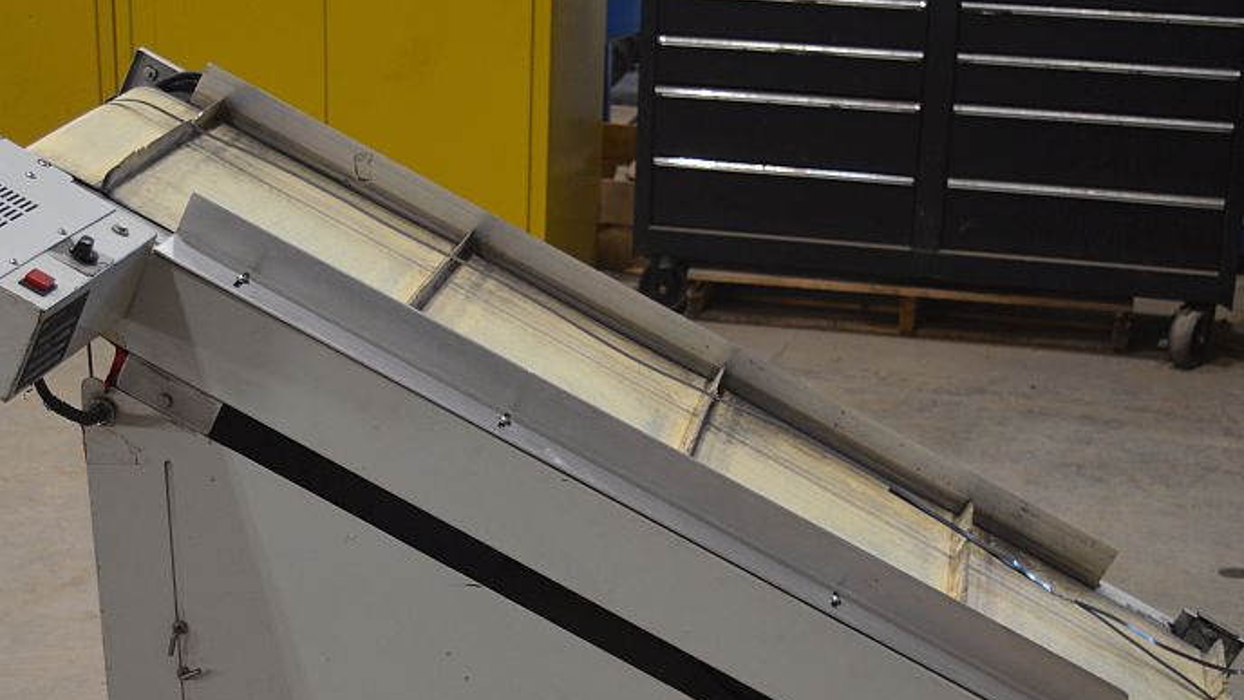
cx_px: 470
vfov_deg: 16.4
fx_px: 2408
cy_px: 585
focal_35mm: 73
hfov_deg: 28.9
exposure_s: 1/25
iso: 400
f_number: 4.5
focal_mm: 32
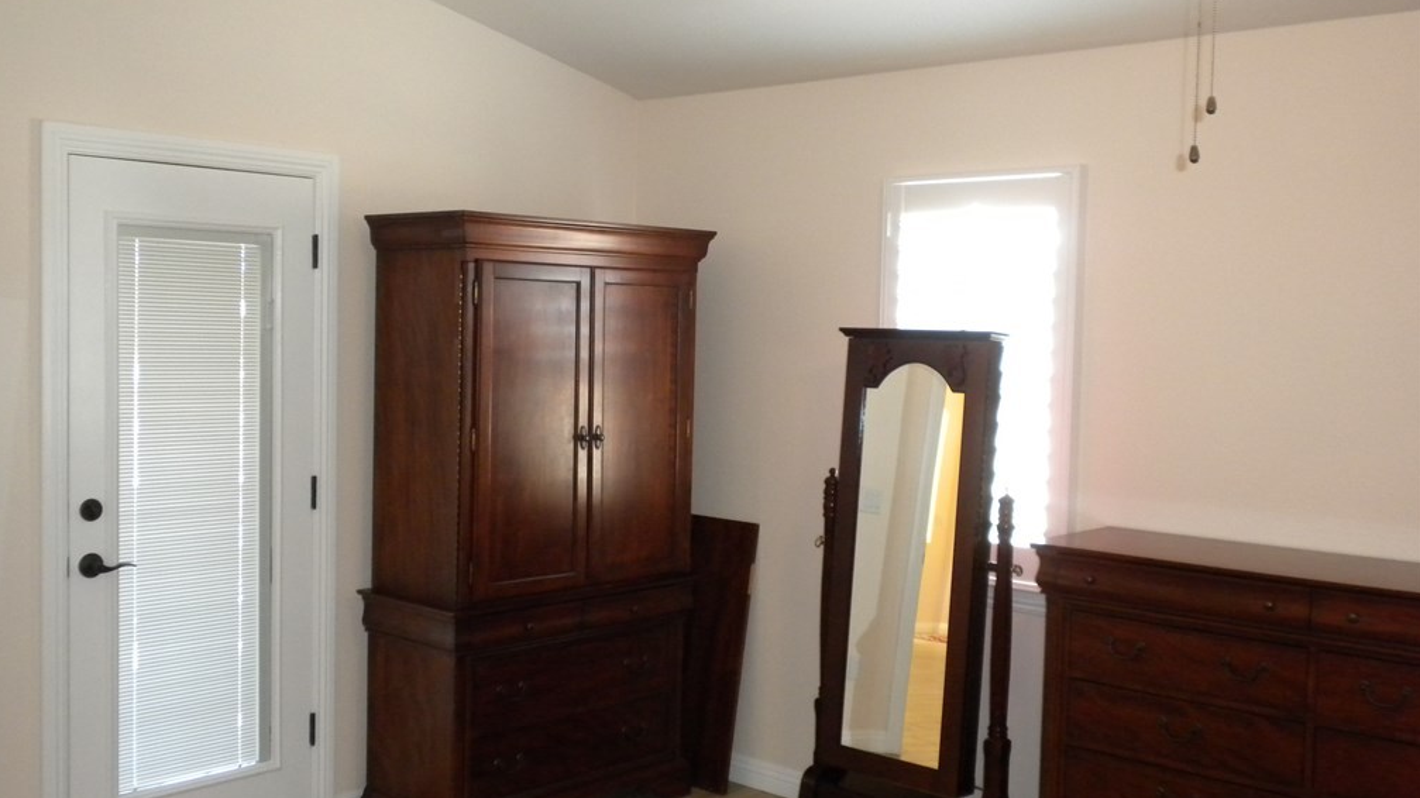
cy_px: 388
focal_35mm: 41
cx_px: 705
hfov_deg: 49.4
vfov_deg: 29.0
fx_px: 1543
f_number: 3.5
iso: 400
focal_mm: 6.6
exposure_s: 1/34.1
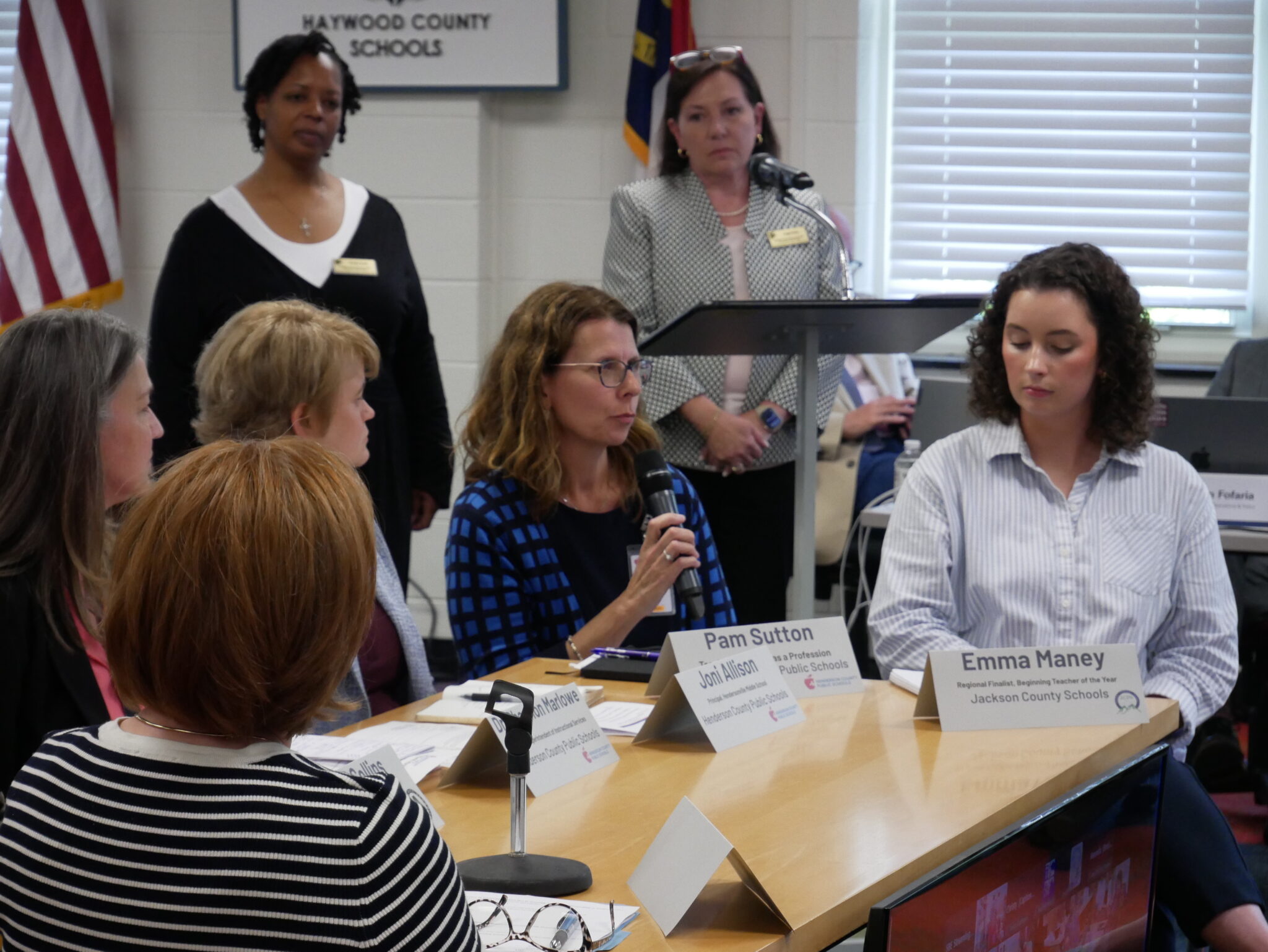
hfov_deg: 16.4
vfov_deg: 12.4
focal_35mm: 120
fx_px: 4398
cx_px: 634
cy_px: 476
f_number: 5.6
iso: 2000
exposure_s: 1/125
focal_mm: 60
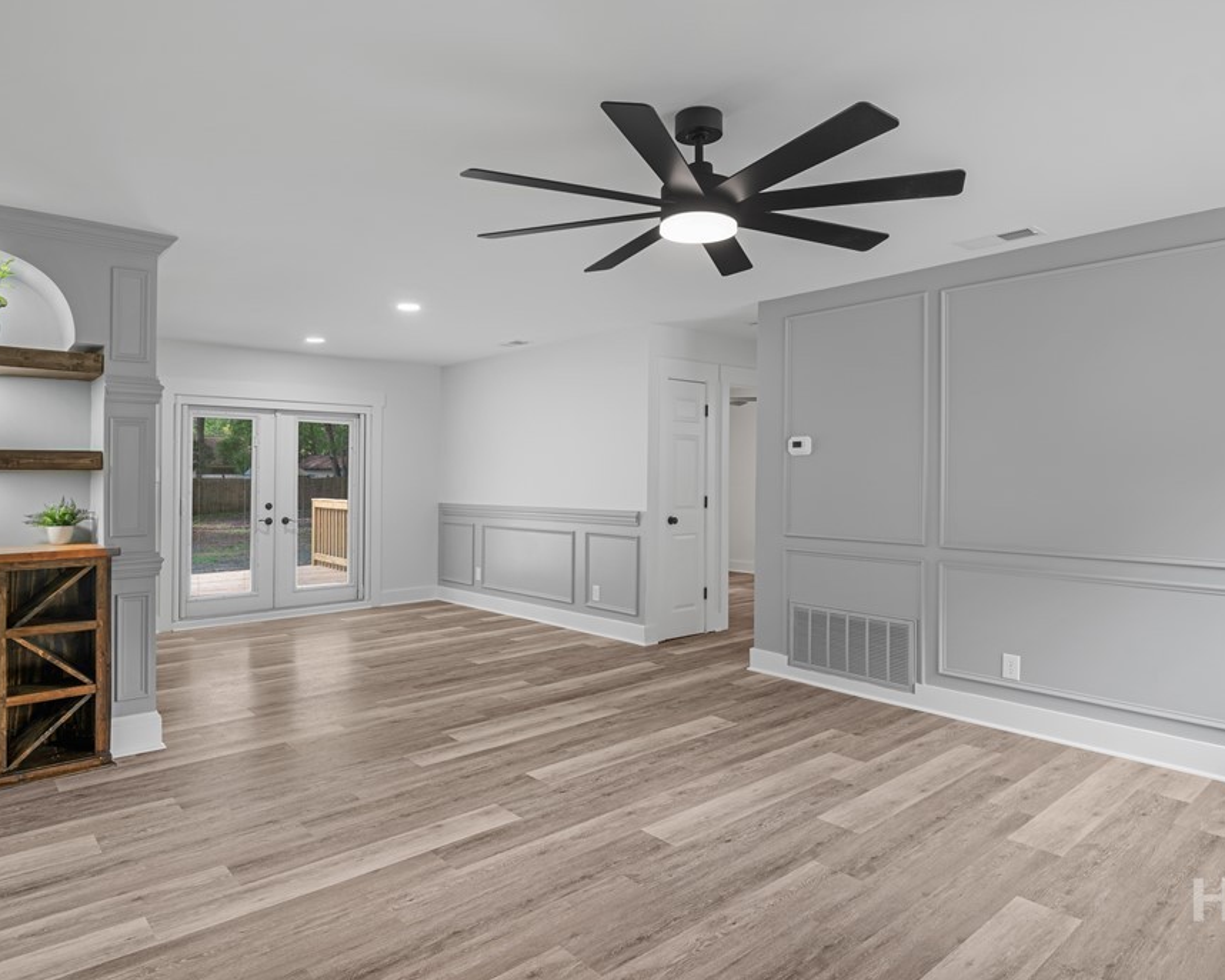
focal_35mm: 20
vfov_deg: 69.2
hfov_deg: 81.5
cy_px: 491
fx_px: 710
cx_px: 603
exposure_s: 1/5
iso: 250
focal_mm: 11
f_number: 8
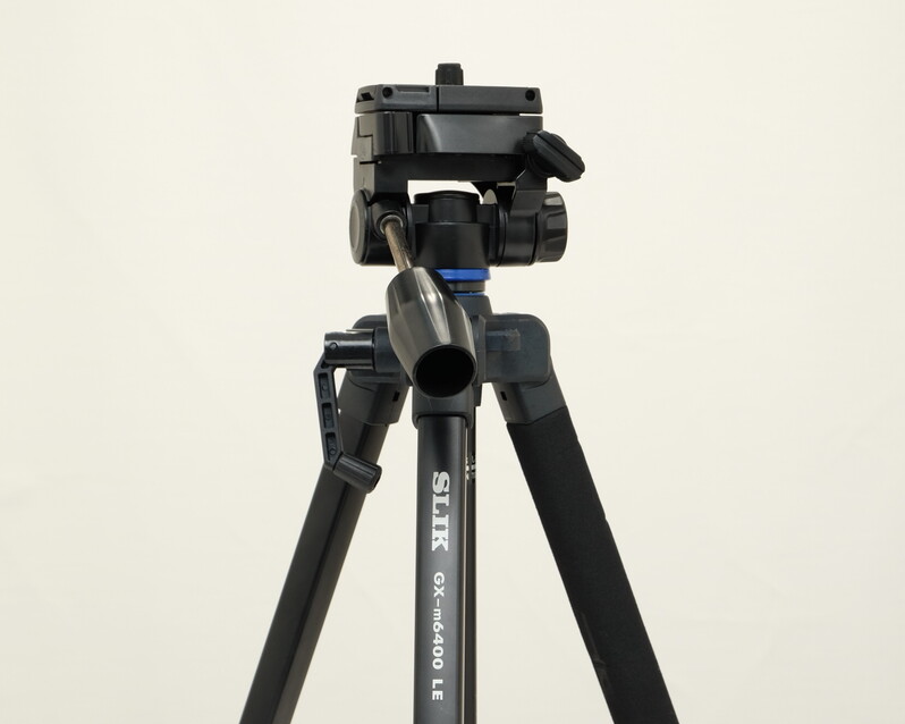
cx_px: 452
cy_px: 645
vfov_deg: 15.8
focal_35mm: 96
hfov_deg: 20.0
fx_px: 2571
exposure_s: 1/125
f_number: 8
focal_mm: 45.2
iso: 200
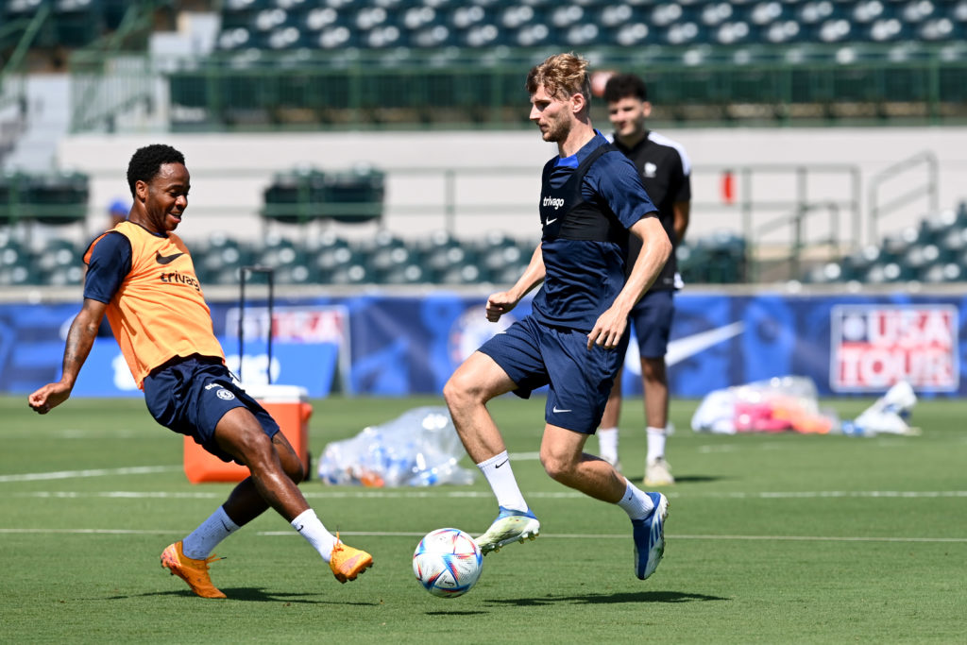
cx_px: 484
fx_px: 10745
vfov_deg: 3.4
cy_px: 322
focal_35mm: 400
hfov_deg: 5.2
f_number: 5.6
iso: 400
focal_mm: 400
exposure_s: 1/2000
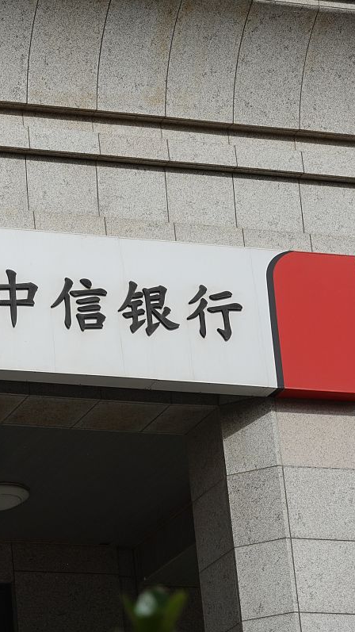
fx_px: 2746
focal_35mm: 164
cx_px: -90
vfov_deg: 13.1
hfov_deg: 7.3
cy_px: 316
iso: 125
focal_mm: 38.13
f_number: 5
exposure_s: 1/1000
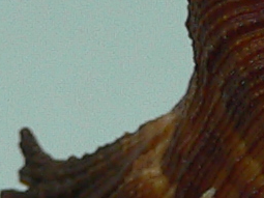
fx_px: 2112
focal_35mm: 277
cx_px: 446
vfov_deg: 5.3
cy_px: 249
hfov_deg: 7.0
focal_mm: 4.6
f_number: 2.8
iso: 80
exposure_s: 1/60
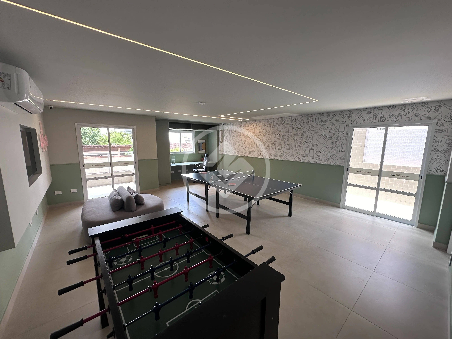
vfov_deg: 85.7
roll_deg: -0.9
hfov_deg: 102.1
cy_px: 170
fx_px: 183
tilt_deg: -8.7
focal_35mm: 14
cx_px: 226
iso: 80
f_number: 2.2
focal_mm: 2.22
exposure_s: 1/99
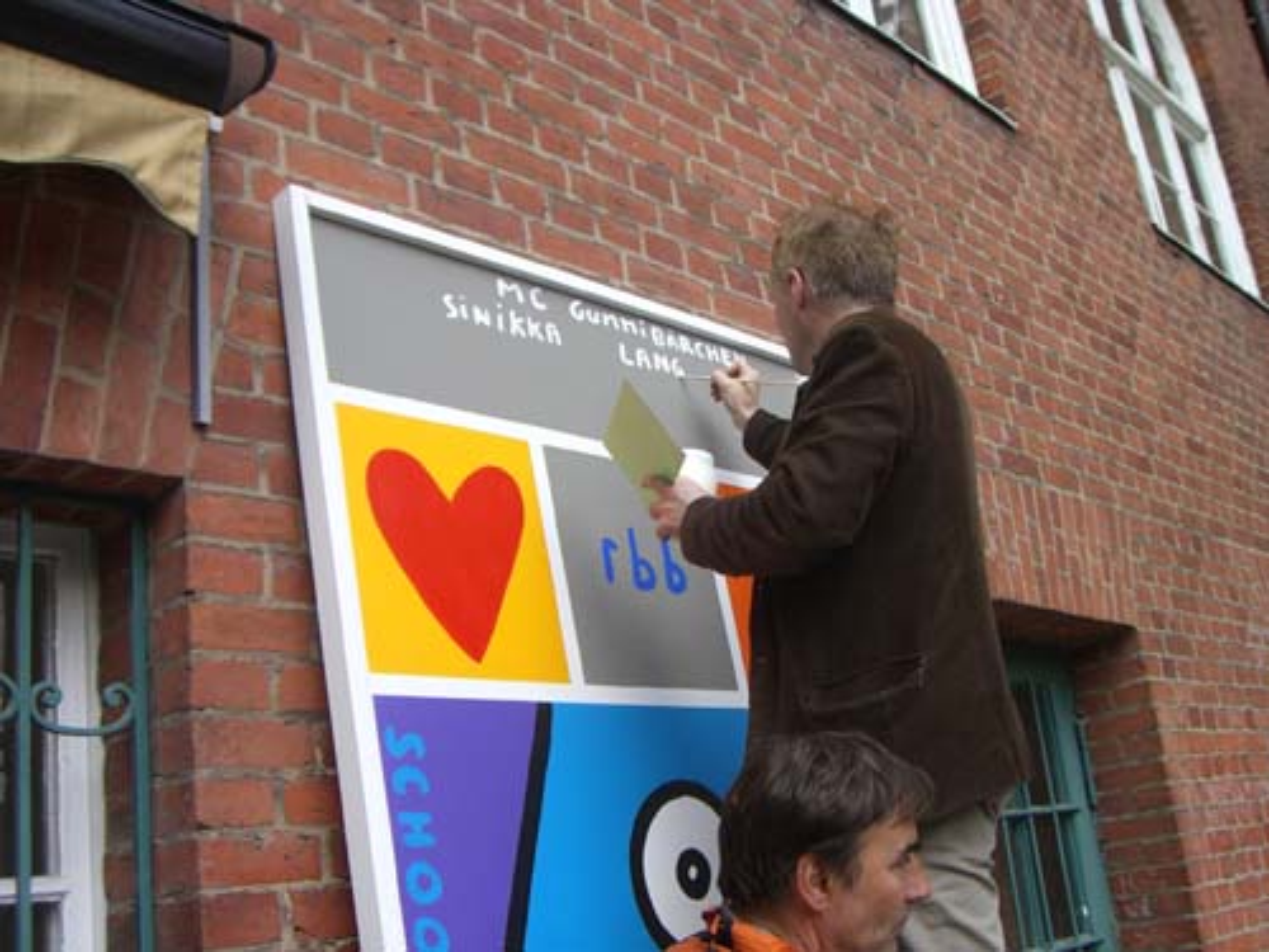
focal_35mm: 38
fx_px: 1393
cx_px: 634
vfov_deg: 37.7
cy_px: 476
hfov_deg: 49.0
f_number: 2.7
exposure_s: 1/250
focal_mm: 6.2
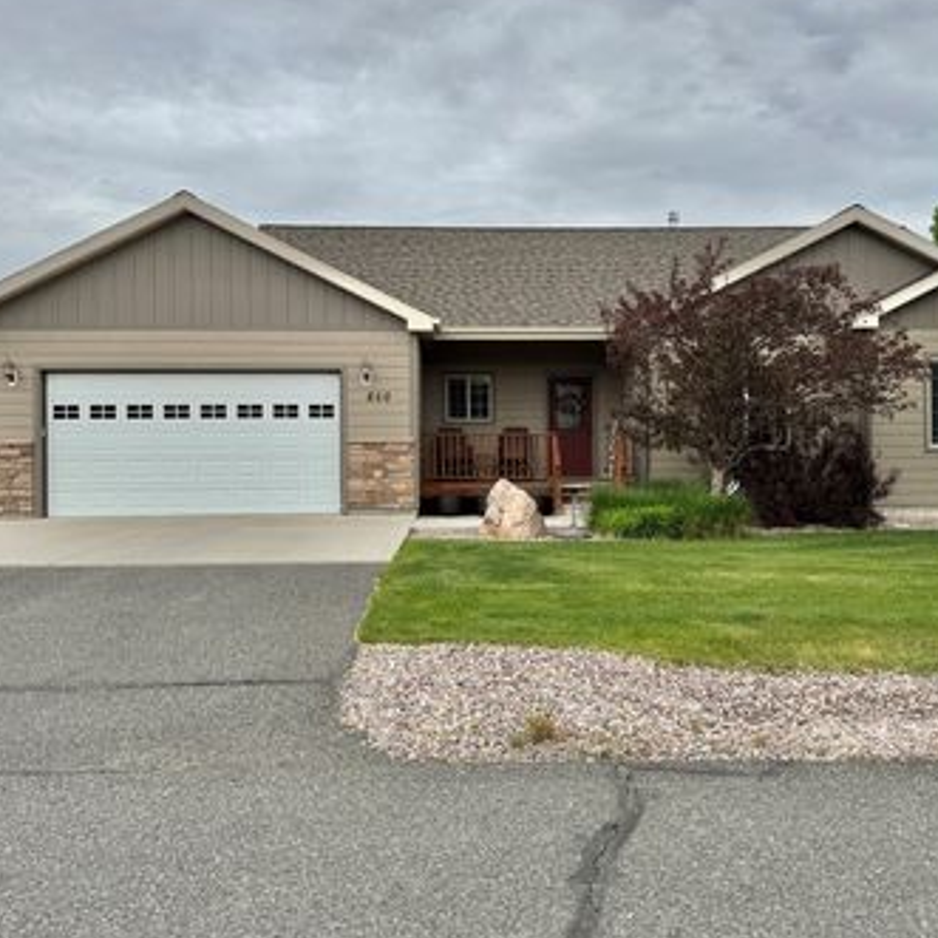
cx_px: 507
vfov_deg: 51.1
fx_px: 981
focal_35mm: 32
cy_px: 446
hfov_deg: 51.0
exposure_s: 1/4310
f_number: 1.78
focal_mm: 6.76
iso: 80
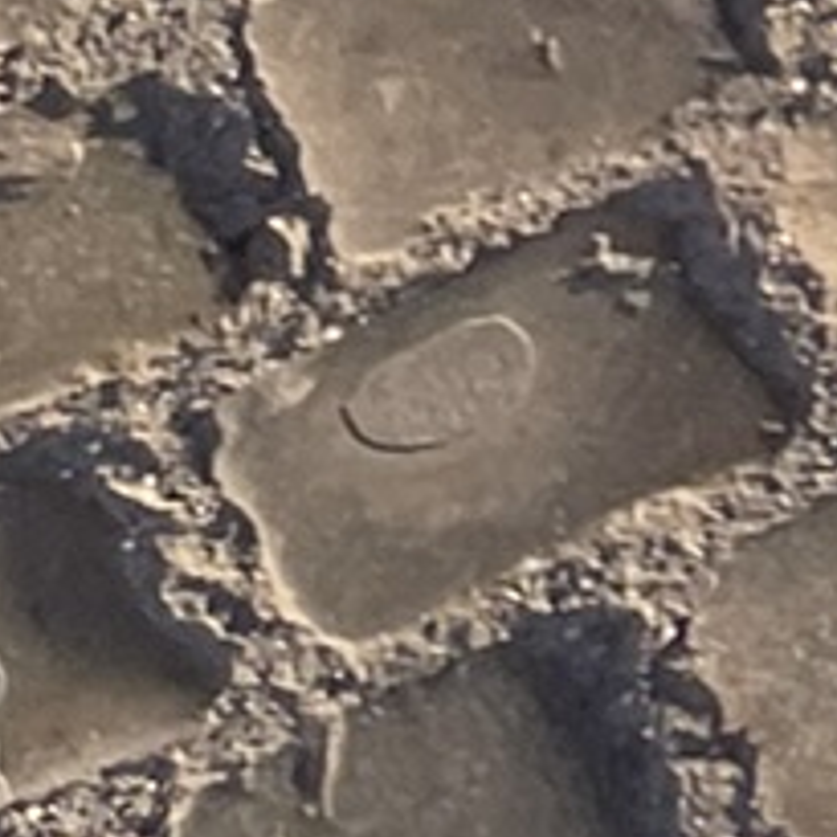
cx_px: 2919
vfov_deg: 6.5
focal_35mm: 230
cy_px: -2197
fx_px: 6292
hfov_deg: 6.6
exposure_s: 1/1247
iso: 32
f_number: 1.6
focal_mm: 4.2
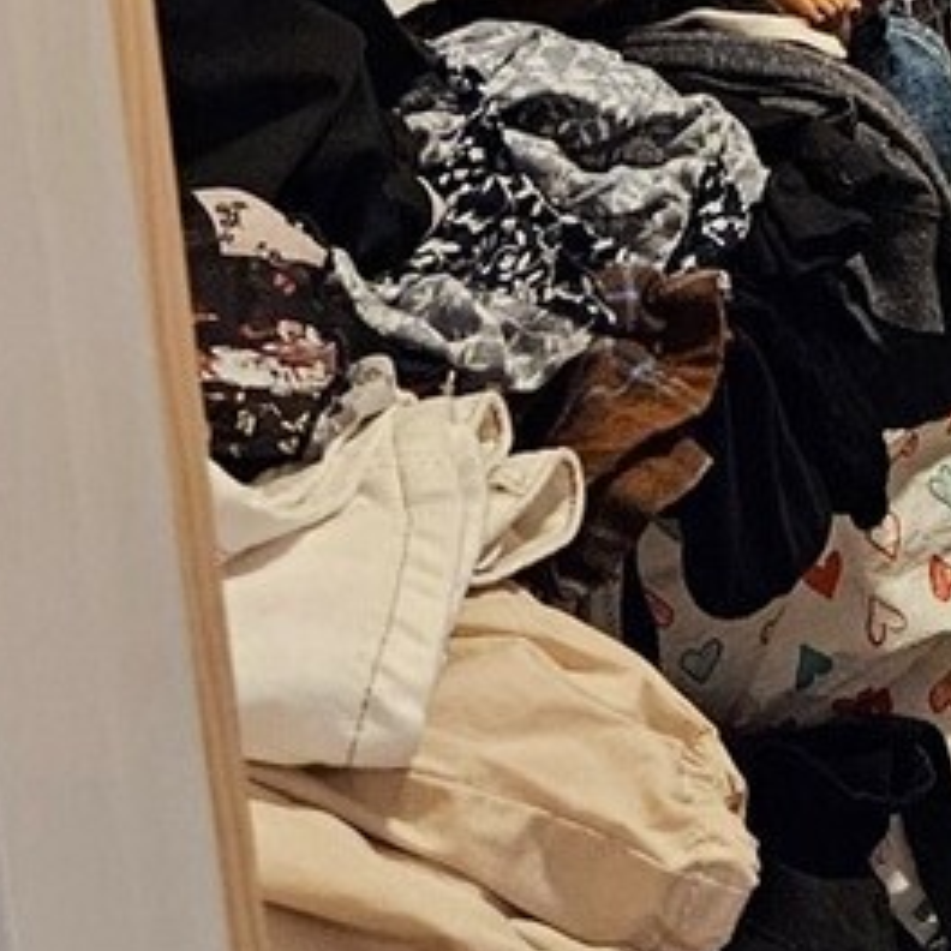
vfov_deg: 14.6
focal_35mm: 111
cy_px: -468
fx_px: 3450
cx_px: 1895
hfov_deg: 13.5
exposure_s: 1/120
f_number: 1.8
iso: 1000
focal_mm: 5.4
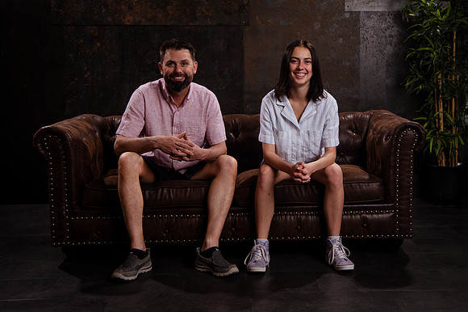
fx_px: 729
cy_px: 114
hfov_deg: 35.5
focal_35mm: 56
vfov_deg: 24.0
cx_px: 270
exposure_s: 1/160
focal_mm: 44
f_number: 8
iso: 1000
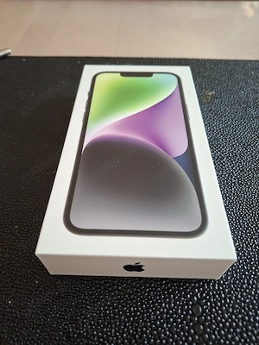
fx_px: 229
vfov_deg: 73.9
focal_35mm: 23
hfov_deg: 58.9
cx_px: 130
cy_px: 172
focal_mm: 5.54
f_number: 1.8
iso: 320
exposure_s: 1/30
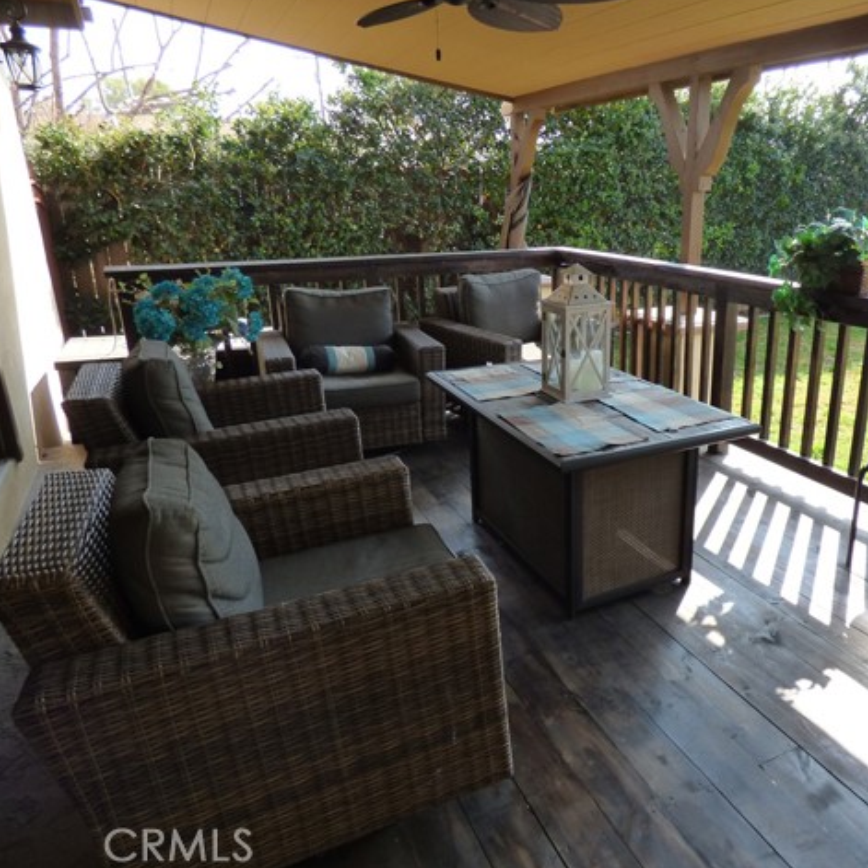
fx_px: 681
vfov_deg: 65.0
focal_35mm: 24
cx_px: 560
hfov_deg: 63.8
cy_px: 429
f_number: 2.8
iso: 200
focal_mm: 3.58
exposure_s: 1/320
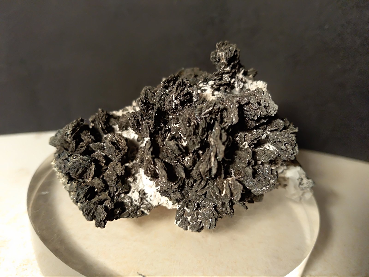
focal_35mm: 26
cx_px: 184
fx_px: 277
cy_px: 138
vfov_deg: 53.1
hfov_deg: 67.3
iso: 184
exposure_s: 1/33.3
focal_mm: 3.54
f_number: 2
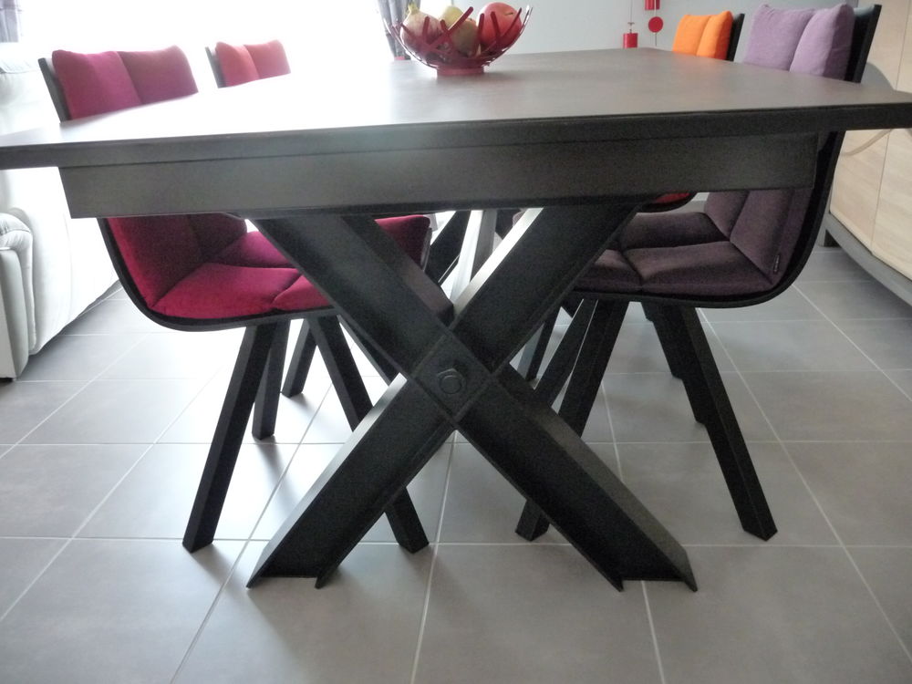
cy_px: 342
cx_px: 456
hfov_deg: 63.4
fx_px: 738
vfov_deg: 49.7
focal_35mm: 28
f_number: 3.3
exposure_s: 1/15
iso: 800
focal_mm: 4.7
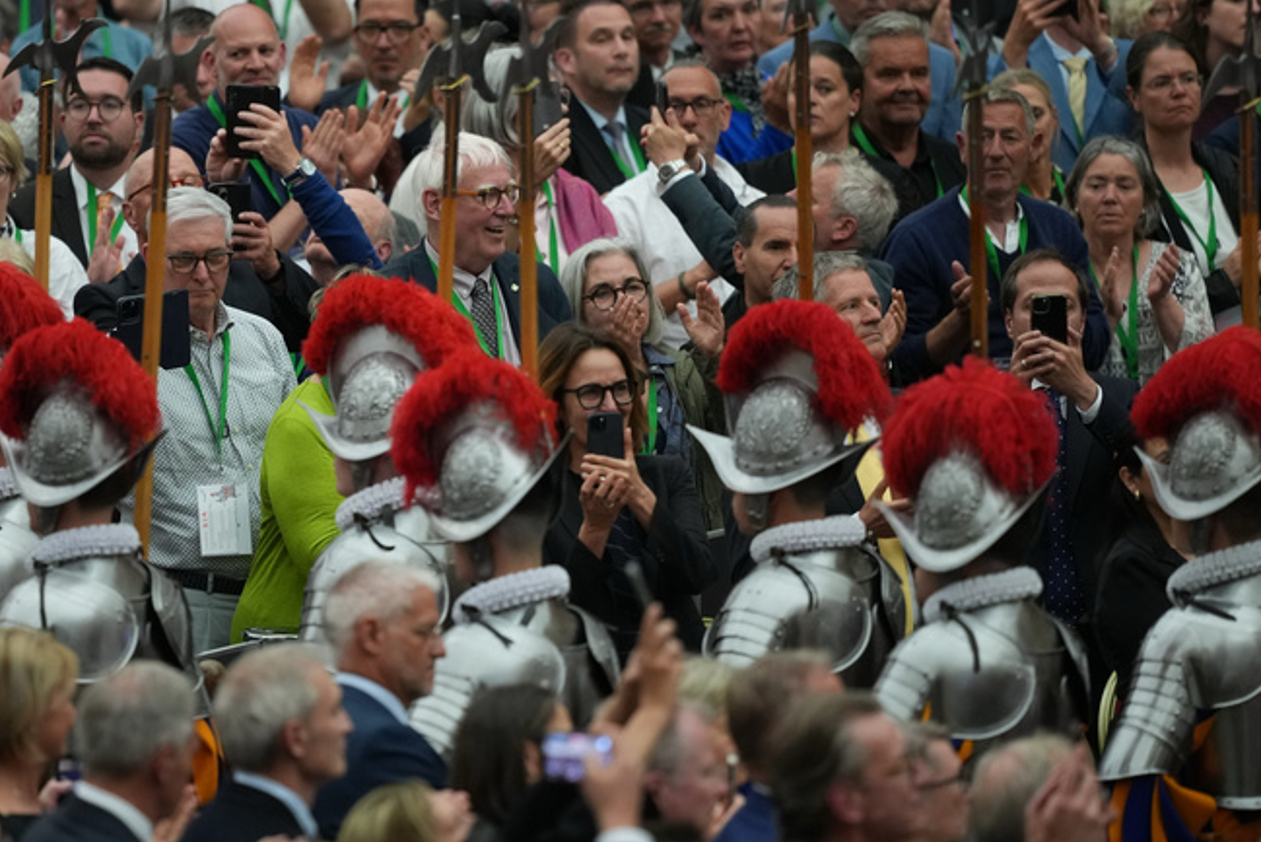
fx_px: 16571
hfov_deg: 4.4
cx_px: 406
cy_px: 385
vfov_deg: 2.9
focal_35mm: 473
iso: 2500
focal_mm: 300
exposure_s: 1/400
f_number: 2.8
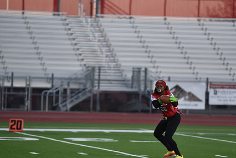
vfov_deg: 5.1
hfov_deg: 7.6
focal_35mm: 272
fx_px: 1785
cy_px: 84
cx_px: 156
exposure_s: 1/800
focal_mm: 200
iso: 640
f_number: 2.8
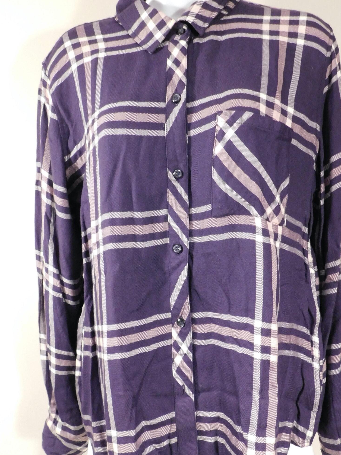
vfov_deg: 59.9
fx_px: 394
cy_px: 246
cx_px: 193
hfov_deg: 46.7
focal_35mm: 30
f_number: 3
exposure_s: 1/30
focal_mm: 4
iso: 320
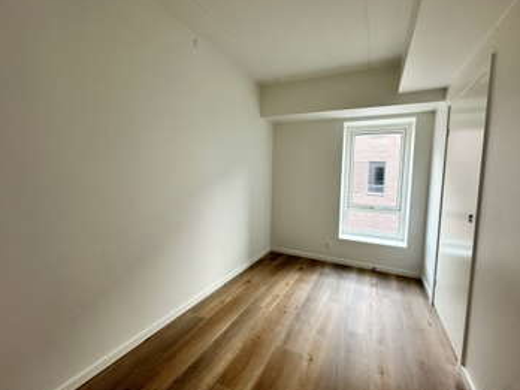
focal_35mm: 15
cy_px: 191
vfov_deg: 81.7
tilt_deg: -4.9
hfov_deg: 98.1
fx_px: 225
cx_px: 276
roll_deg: -1.3
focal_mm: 2.22
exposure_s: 1/50
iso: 250
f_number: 2.2
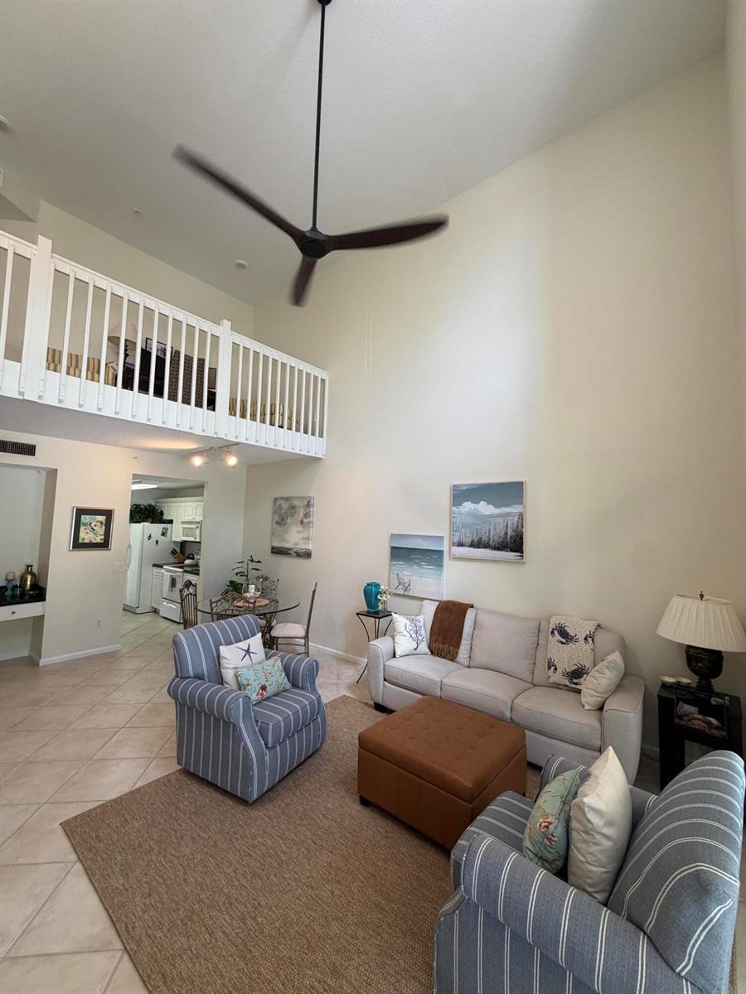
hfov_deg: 85.7
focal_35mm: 14
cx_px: 373
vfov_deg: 102.1
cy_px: 497
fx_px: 402
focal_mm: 2.22
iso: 200
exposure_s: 1/60
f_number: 2.2
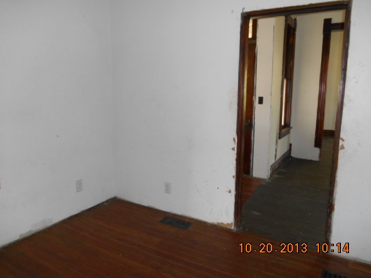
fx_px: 279
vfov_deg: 53.1
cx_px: 186
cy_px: 139
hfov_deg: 67.3
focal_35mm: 26
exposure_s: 1/25
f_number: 3.4
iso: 220
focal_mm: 4.7
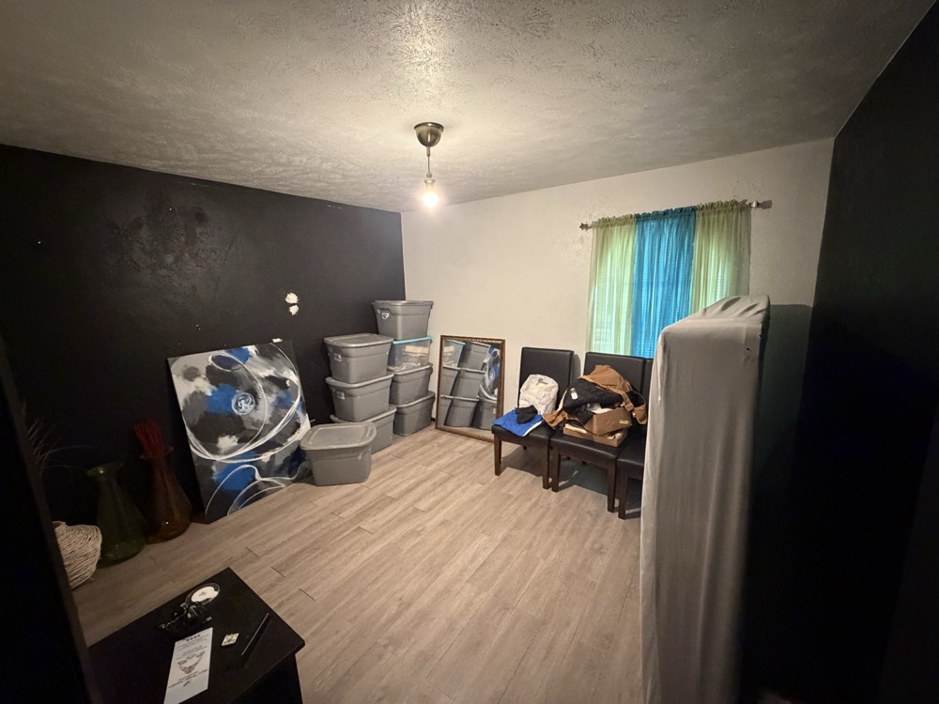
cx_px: 470
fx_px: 380
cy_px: 352
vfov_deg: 85.7
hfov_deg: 102.1
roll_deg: +2.0
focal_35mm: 14
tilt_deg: -11.2
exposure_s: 1/40
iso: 1000
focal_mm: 2.22
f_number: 2.2
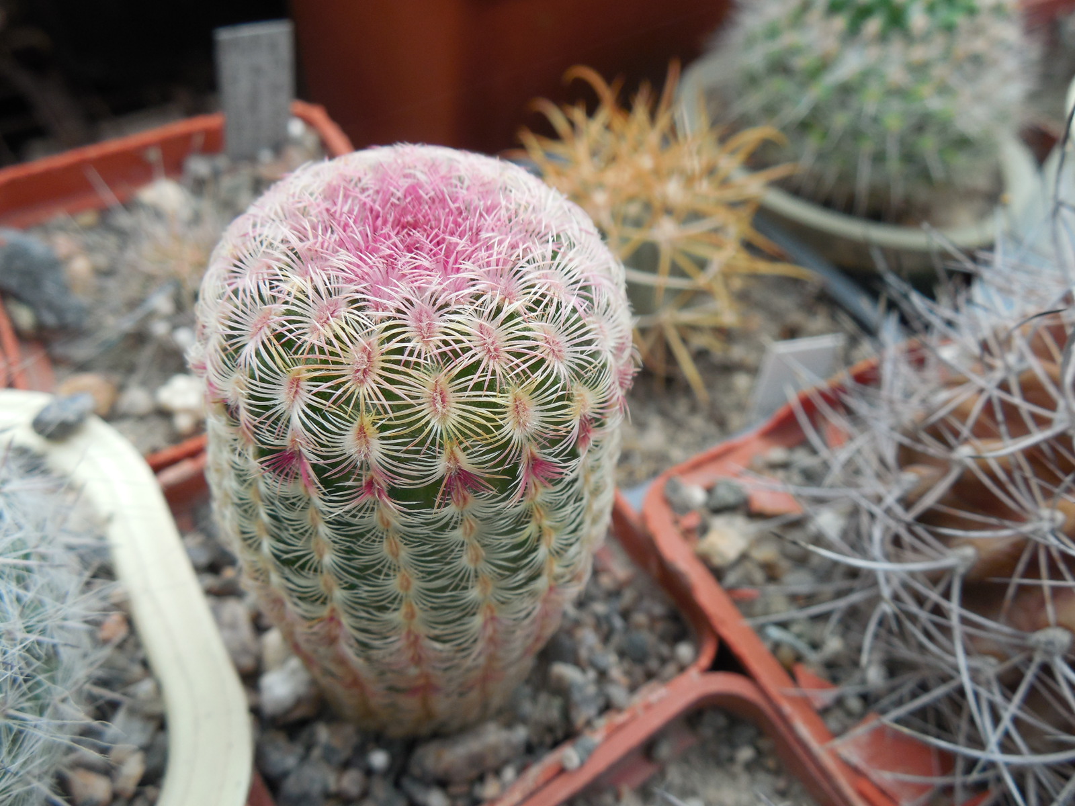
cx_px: 538
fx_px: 963
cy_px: 403
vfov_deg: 45.4
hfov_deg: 58.4
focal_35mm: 31
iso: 125
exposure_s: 1/100
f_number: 3.6
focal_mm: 5.6
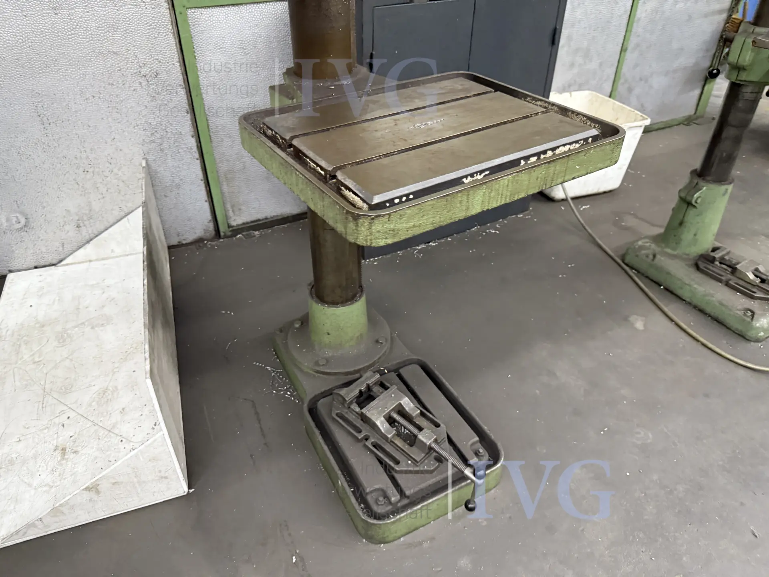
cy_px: 288
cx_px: 384
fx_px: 533
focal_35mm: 24
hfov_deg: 71.6
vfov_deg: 56.8
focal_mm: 6.76
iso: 640
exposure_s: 1/50
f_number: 1.78
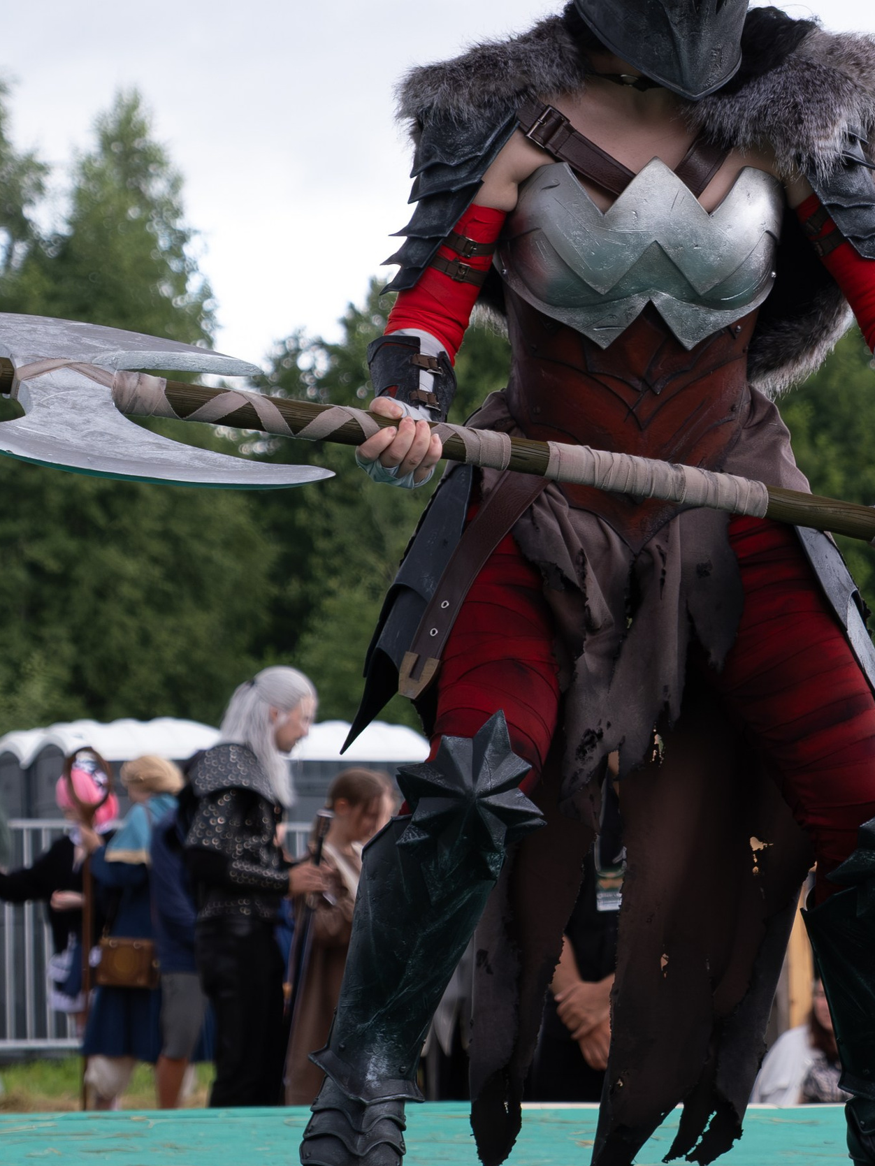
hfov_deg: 10.1
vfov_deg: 13.5
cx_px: 662
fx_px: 4920
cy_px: 335
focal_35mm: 146
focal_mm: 44.1
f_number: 3.6
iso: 800
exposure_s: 1/800
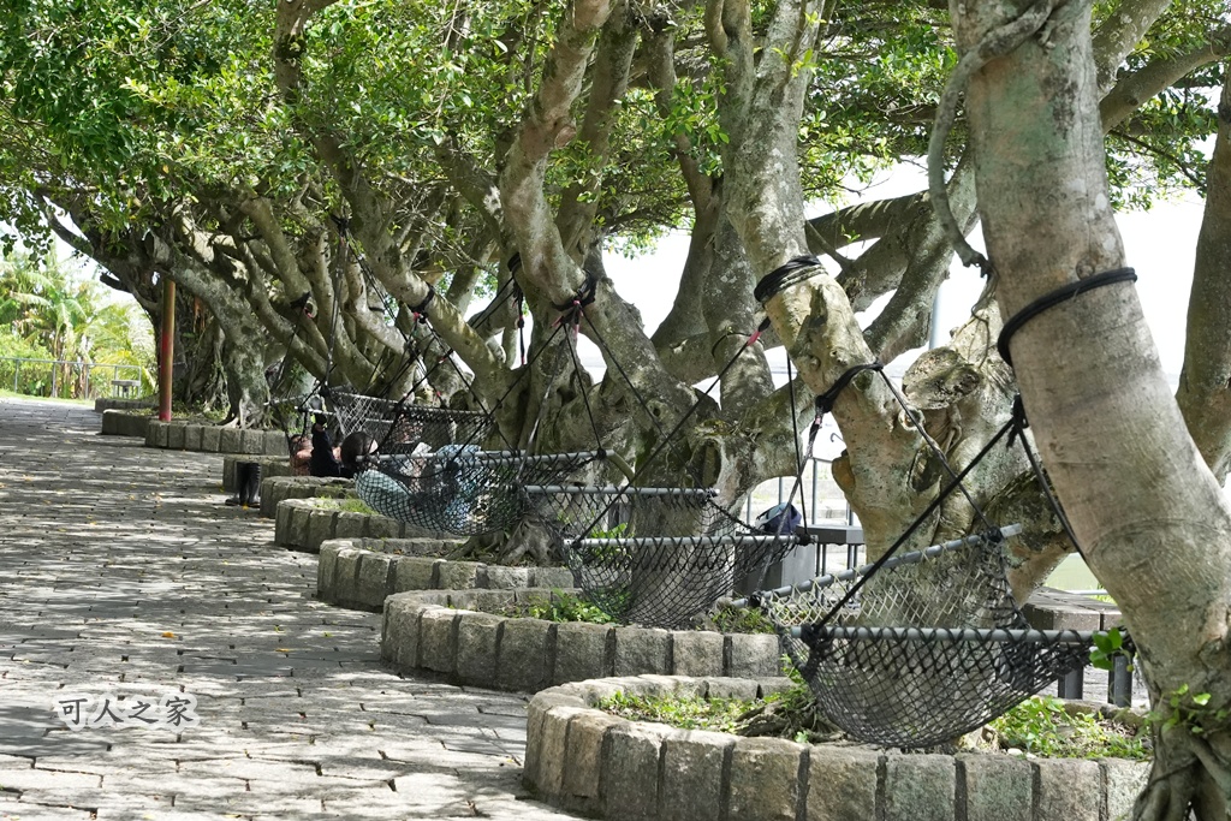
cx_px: 616
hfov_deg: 19.5
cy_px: 410
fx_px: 3591
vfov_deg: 13.0
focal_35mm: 105
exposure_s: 1/1600
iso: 3200
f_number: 8
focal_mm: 70
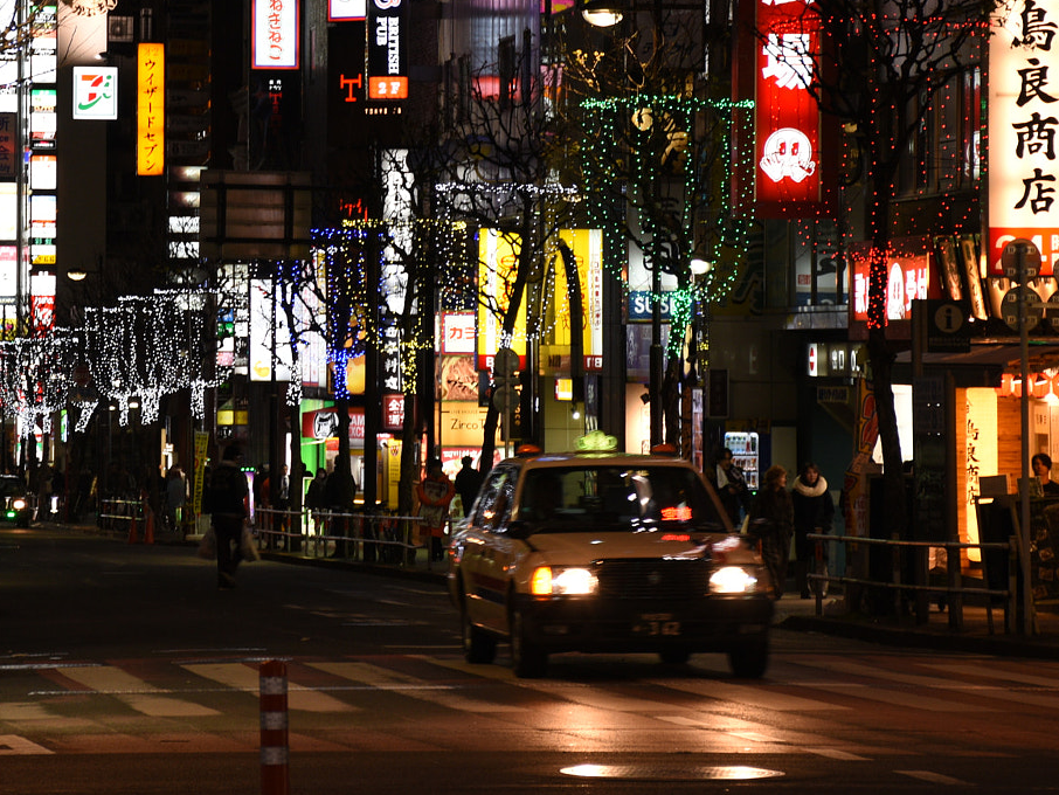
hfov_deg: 11.7
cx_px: 291
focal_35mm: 168
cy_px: 222
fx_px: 5141
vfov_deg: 8.8
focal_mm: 66
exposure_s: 1/30
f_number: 5
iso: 280
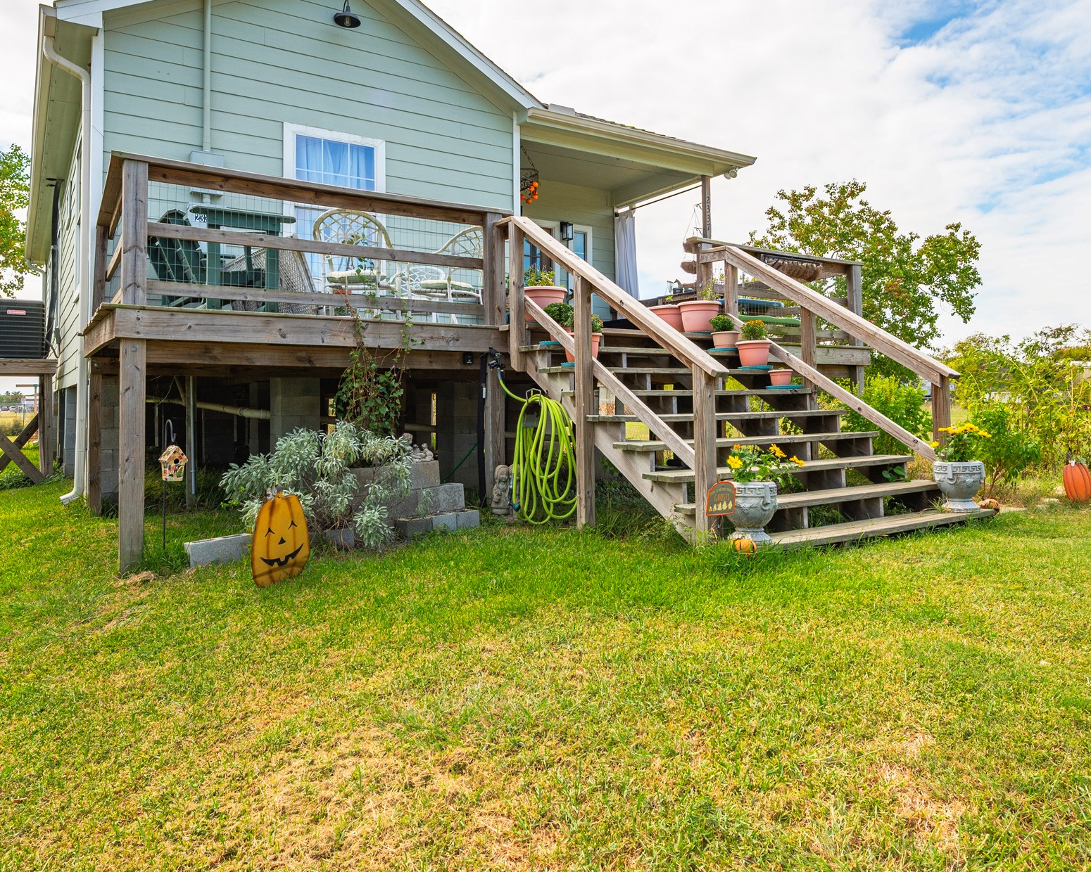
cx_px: 517
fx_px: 807
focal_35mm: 25
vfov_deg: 56.6
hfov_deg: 68.1
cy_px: 378
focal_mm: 19
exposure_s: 1/250
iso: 125
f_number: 11
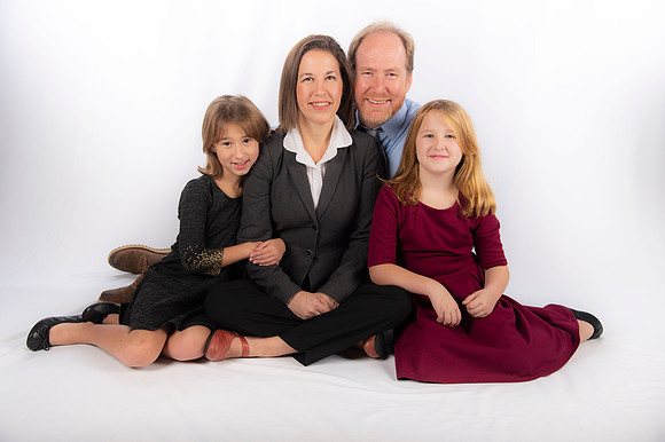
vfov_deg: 30.5
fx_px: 812
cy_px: 221
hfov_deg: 44.5
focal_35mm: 44
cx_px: 332
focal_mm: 44
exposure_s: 1/200
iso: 100
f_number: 5.6
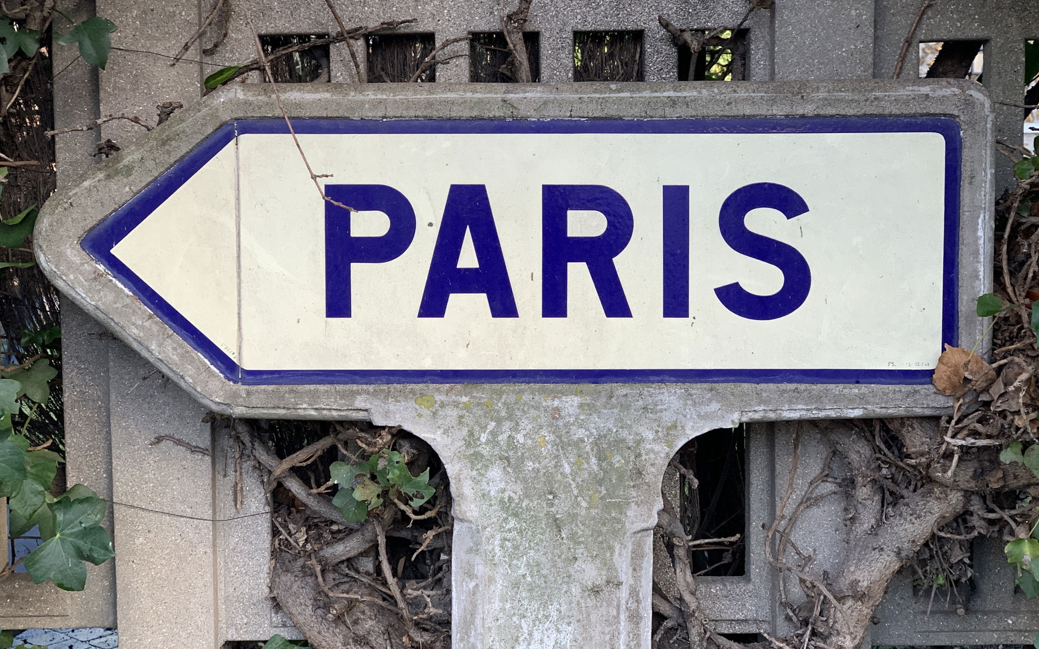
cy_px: 277
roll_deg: +1.3
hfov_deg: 36.3
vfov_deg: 23.1
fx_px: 1586
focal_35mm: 56
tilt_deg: -3.8
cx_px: 520
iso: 50
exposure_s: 1/122
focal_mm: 6
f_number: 2.4
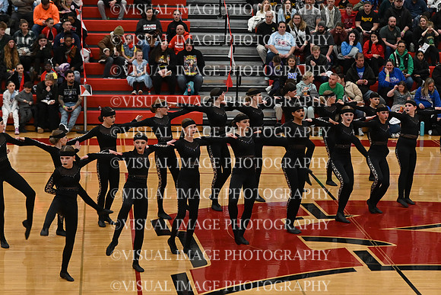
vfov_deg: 13.0
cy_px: 148
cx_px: 220
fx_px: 1286
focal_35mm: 105
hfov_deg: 19.5
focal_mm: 70
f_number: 4
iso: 3200
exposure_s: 1/400
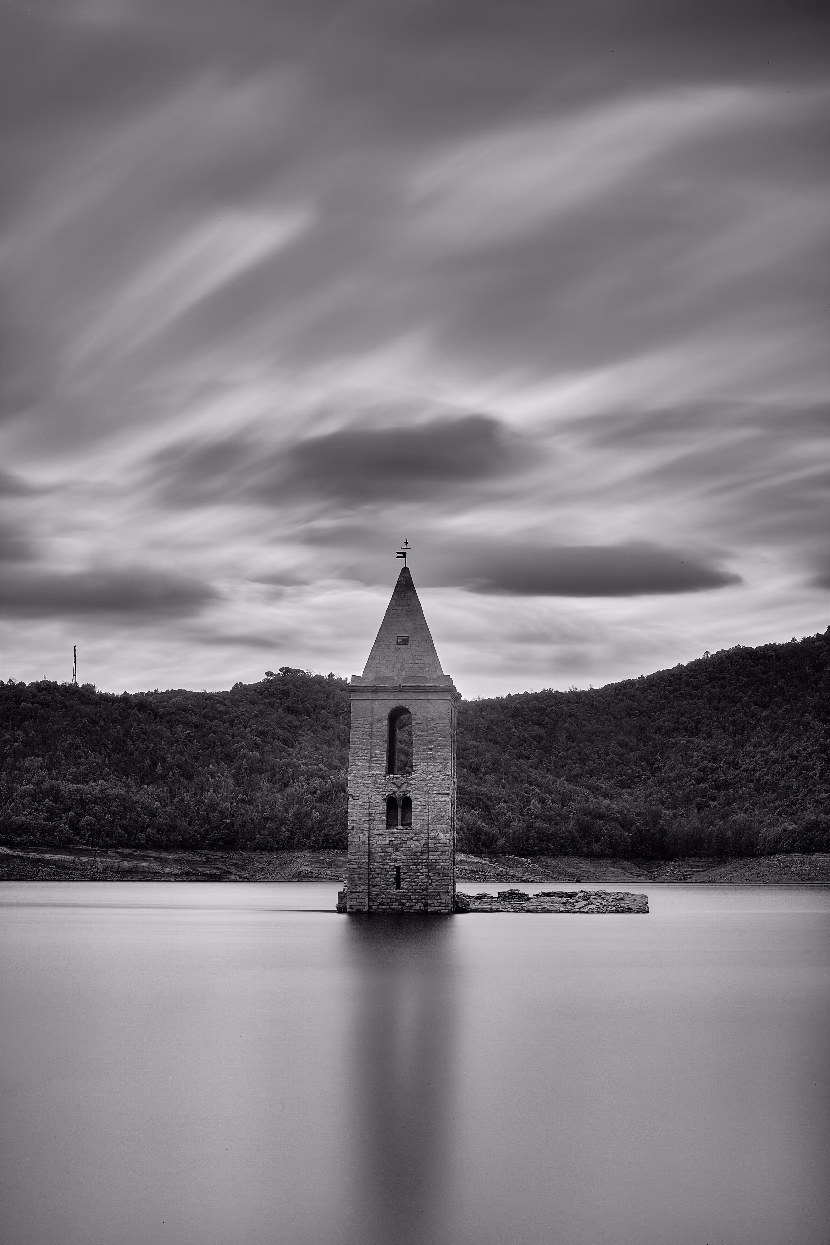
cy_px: 622
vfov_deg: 37.5
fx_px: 1833
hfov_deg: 25.5
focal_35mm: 53
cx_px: 415
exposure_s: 320
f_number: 8
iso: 200
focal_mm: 35
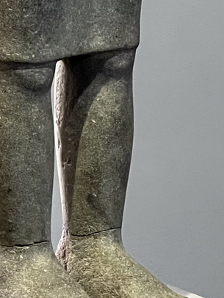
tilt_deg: -4.6
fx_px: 2616
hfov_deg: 4.9
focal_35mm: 303
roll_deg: +0.0
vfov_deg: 6.4
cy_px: -174
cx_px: 24
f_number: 2.8
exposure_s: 1/60
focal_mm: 9
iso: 500
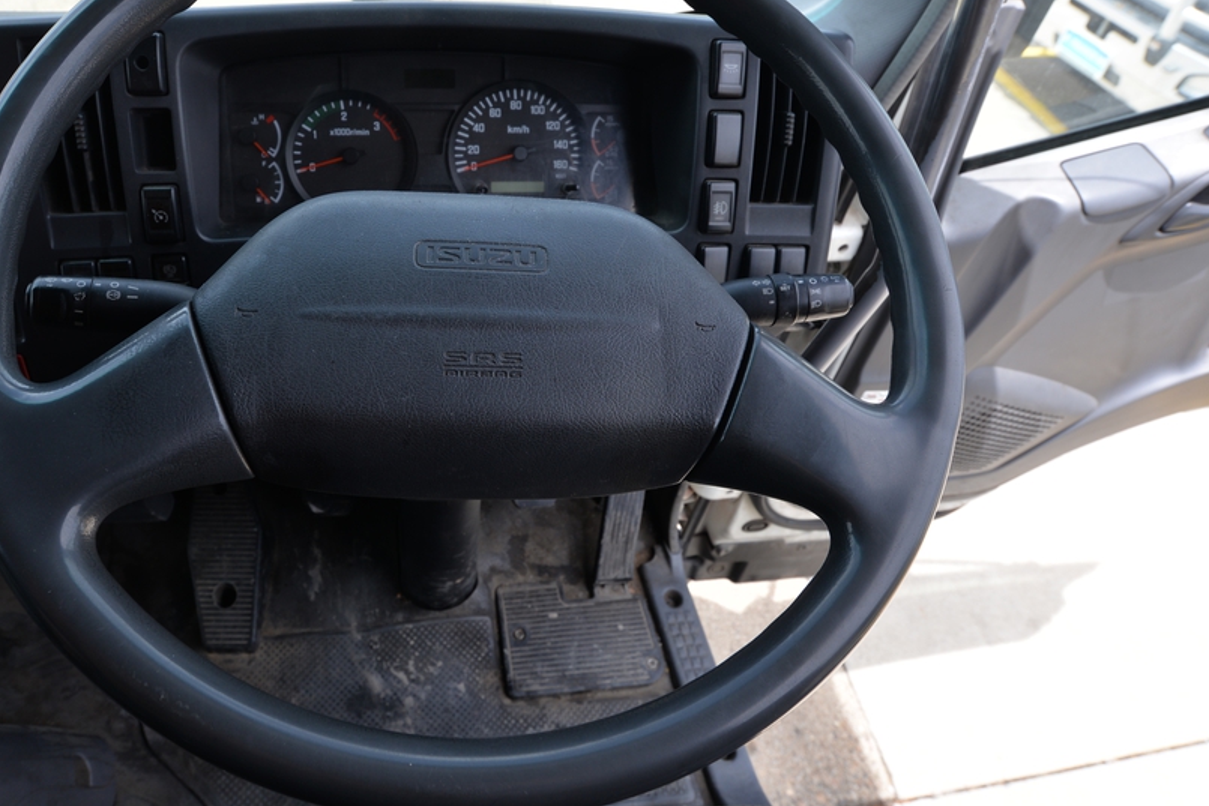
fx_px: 773
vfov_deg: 55.0
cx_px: 508
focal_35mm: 23
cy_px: 351
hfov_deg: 75.5
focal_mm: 18
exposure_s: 1/200
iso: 200
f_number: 7.1
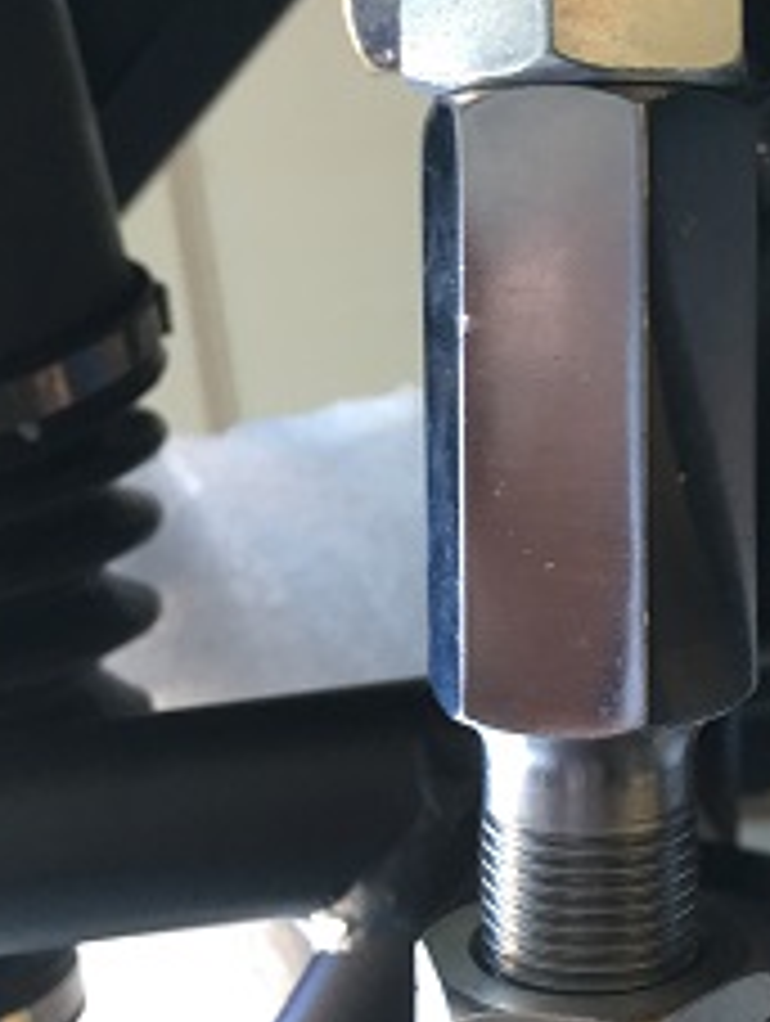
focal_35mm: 51
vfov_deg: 37.1
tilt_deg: +70.8
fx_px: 1508
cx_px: 653
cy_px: 356
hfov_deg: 27.8
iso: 160
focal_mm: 4.15
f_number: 2.2
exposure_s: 1/30
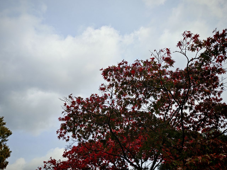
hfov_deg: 52.6
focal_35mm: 35
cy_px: 85
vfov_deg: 40.7
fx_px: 230
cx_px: 114
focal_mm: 5.4
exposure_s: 1/2700
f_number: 1.6
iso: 50
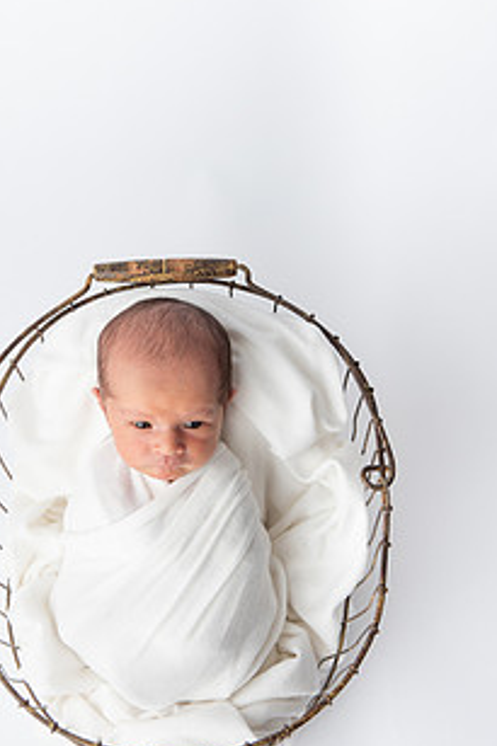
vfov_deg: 27.7
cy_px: 315
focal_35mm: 73
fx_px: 1513
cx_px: 170
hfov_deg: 18.6
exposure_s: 1/160
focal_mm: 50
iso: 250
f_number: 3.5
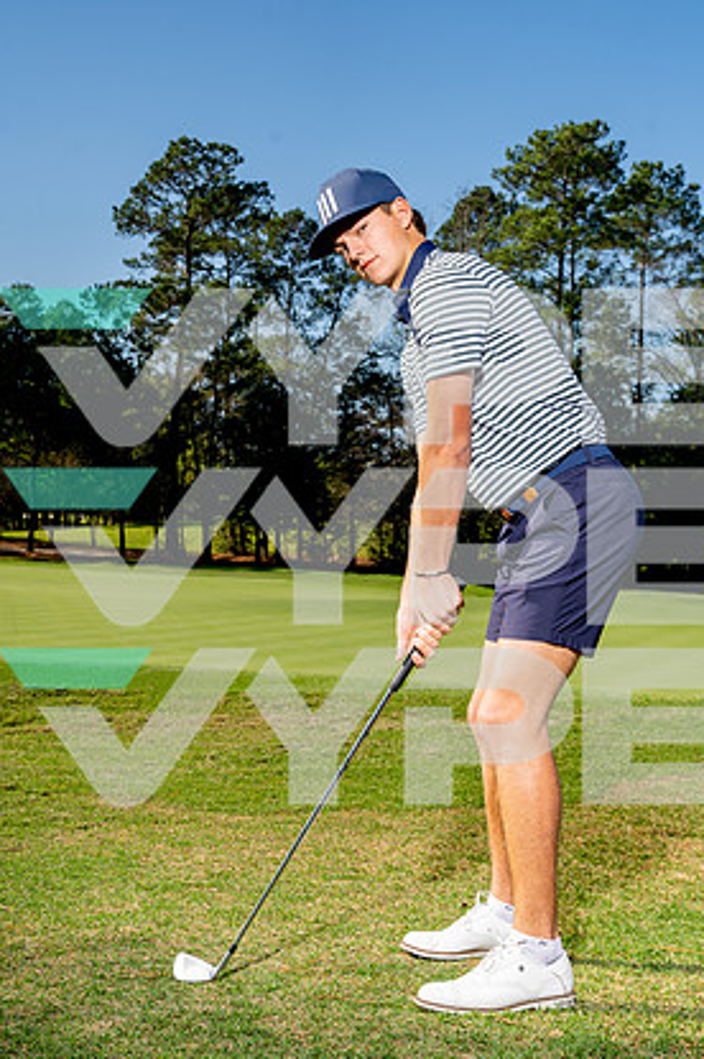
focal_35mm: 51
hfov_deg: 26.4
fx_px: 1498
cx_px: 380
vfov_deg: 38.9
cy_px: 549
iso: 100
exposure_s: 1/250
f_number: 8
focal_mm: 47
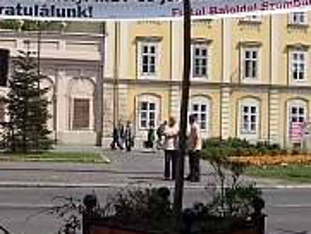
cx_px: 81
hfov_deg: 25.7
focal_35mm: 75
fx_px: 674
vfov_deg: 19.7
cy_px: 103
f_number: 5.6
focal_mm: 5.6
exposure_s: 1/750
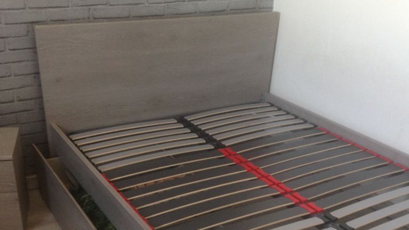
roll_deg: -2.4
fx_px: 510
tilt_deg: -27.2
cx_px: 207
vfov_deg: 24.9
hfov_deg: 43.7
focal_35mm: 47
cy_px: 188
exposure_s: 1/20
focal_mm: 4.12
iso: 100
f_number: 2.4
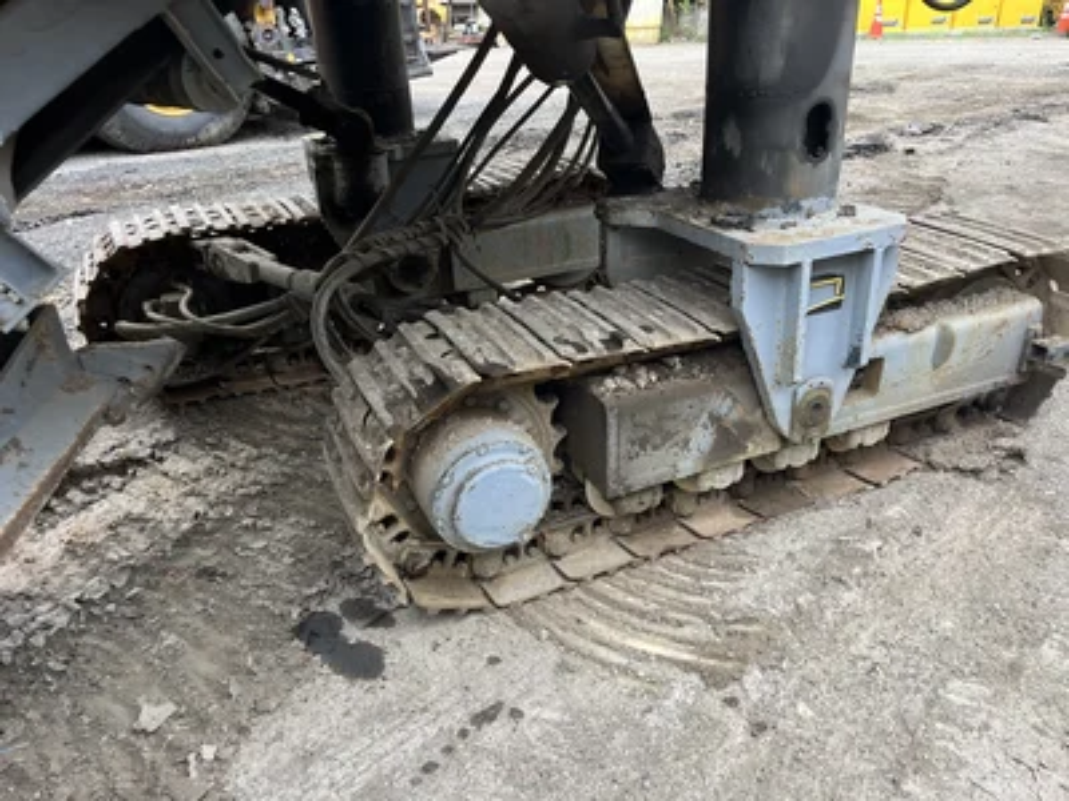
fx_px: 803
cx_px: 534
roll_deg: +4.2
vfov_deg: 53.1
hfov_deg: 67.3
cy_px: 400
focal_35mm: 26
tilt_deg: -28.6
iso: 50
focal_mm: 5.1
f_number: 1.6
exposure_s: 1/406
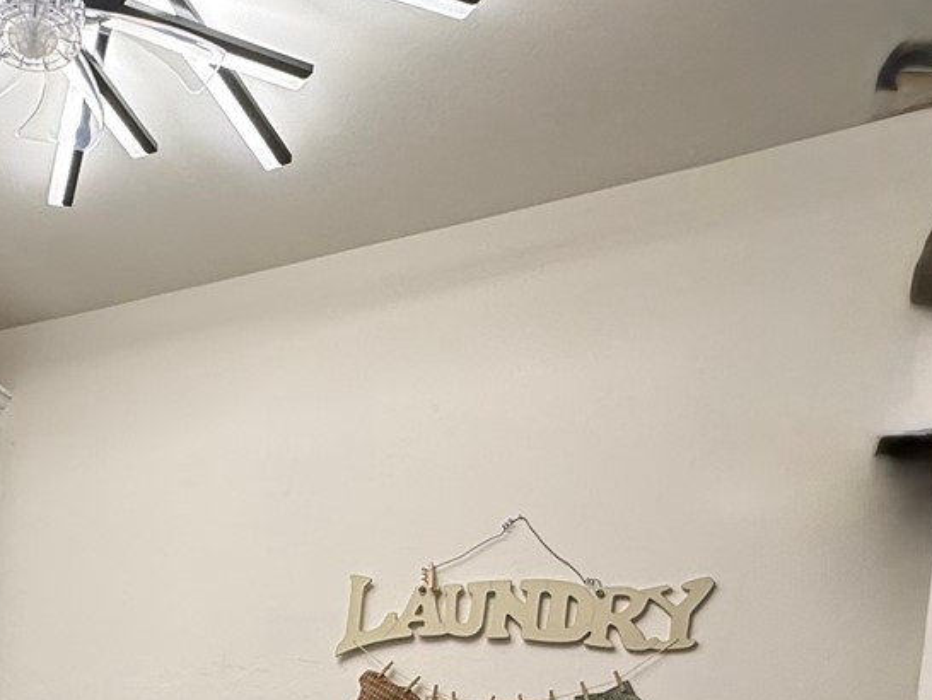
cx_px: 27
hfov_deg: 40.7
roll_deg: -3.9
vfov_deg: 28.9
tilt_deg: -2.7
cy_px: 898
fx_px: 1104
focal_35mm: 41
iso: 125
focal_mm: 2.22
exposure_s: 1/99
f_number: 2.2
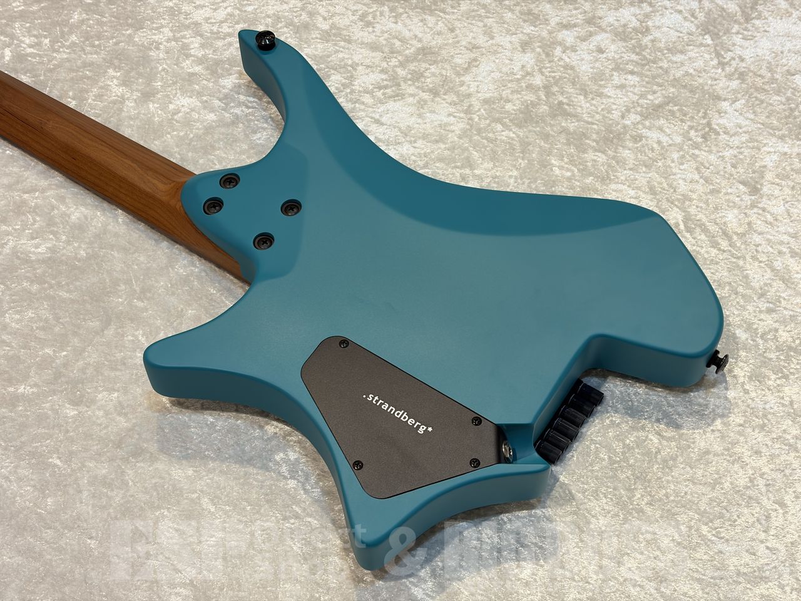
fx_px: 1203
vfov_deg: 28.0
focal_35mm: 52
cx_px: 400
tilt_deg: -59.4
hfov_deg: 36.8
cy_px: 300
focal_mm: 5.96
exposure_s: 1/60
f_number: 1.6
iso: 80
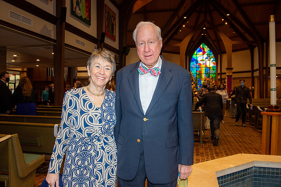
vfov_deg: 44.9
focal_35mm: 29
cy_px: 94
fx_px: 226
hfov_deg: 63.7
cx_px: 140
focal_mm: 29
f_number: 5.6
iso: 1600
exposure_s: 1/125
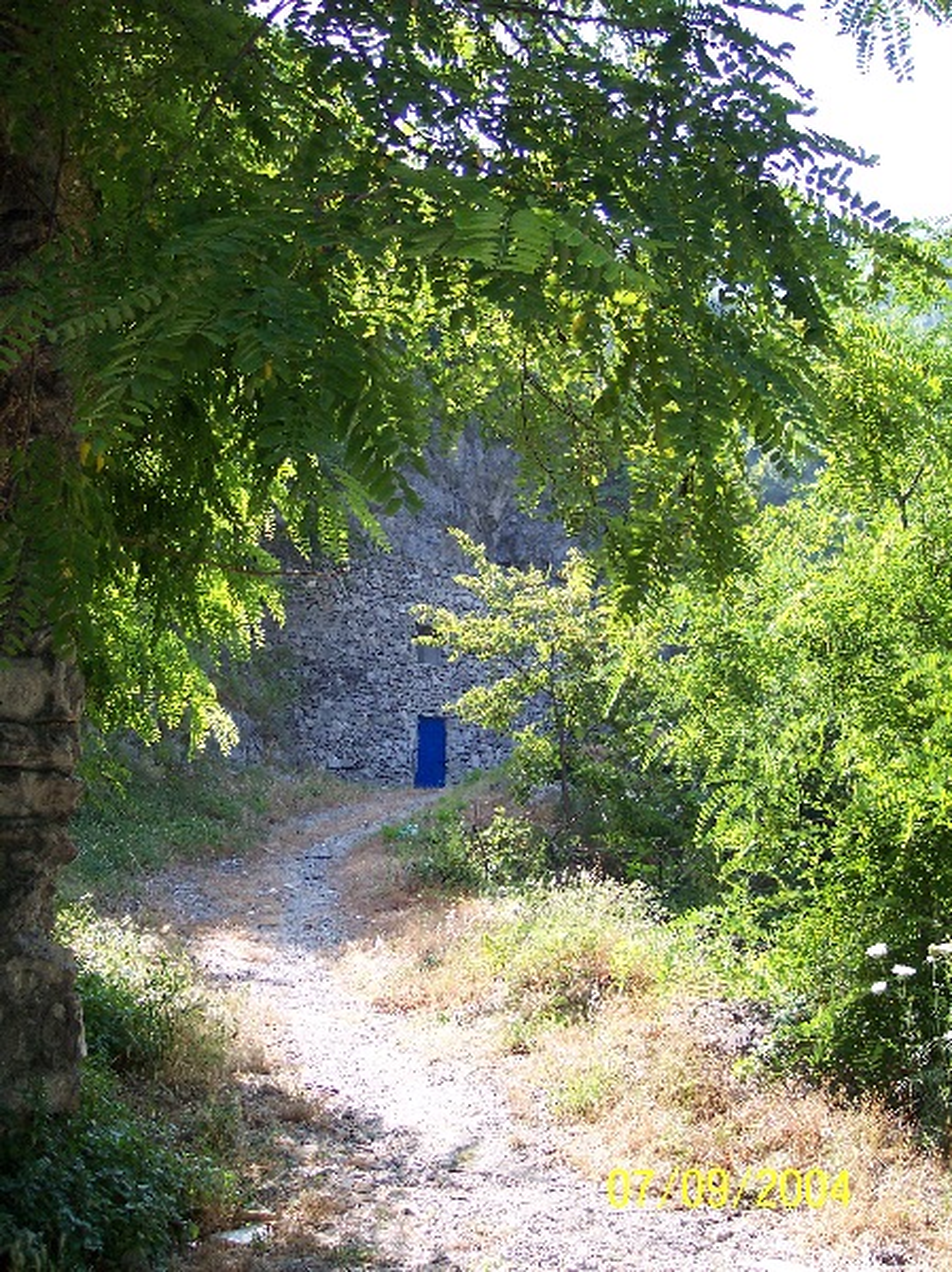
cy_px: 636
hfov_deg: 37.7
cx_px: 476
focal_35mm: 38
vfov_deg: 49.0
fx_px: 1395
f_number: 2.8
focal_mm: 8
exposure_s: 1/350
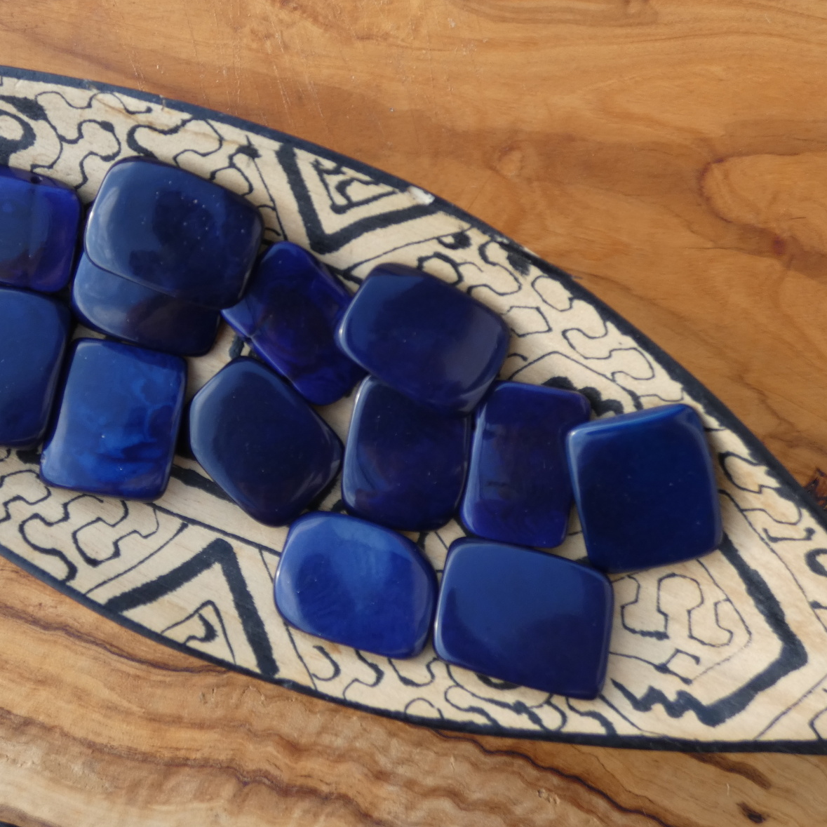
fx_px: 649
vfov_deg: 65.0
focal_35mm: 24
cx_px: 292
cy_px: 409
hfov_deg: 63.7
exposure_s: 1/250
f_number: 2.8
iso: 80
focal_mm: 3.6
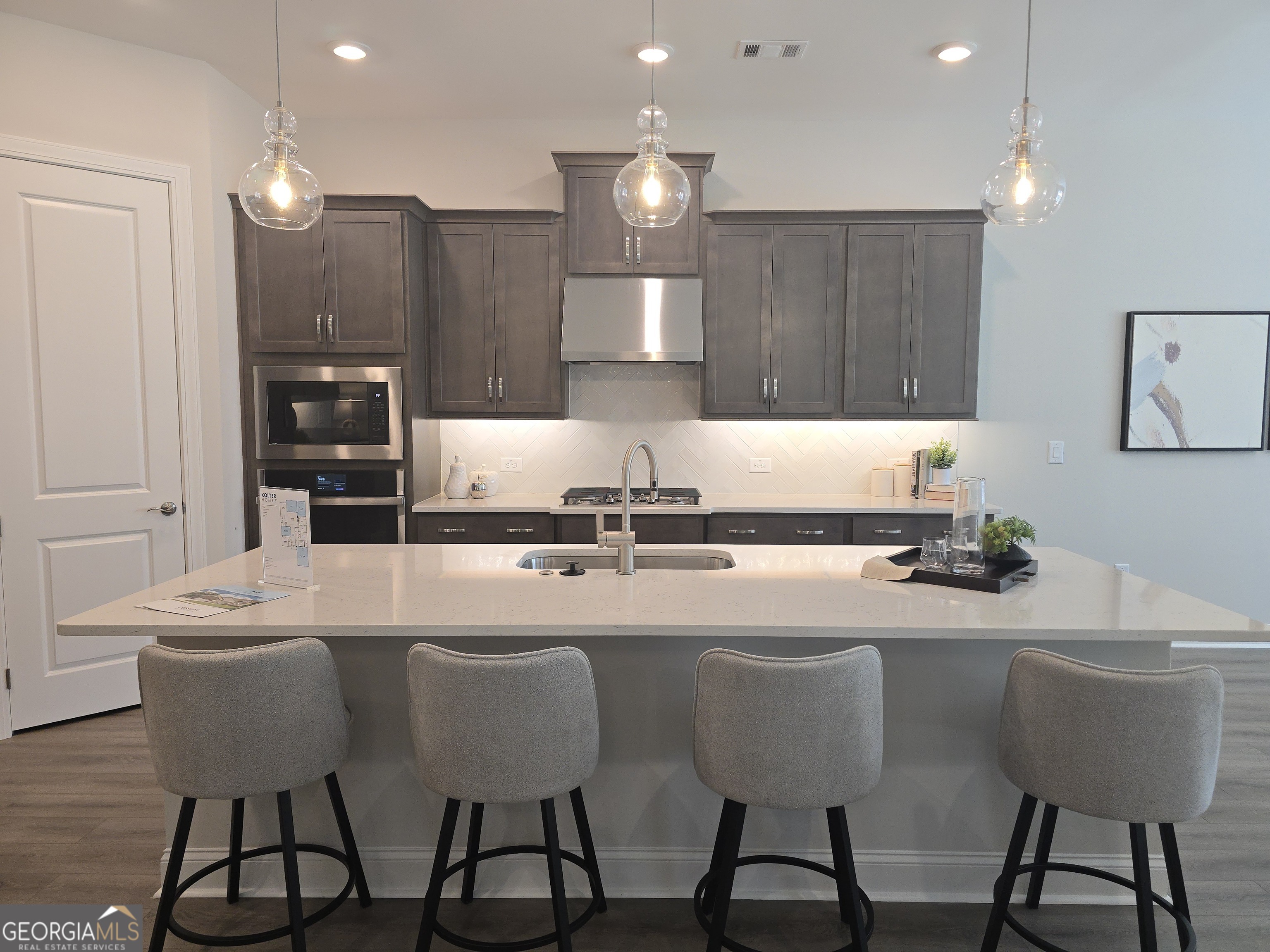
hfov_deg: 73.9
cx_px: 635
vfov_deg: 58.9
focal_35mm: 23
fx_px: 844
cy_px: 476
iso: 125
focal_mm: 6.3
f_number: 1.7
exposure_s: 1/120
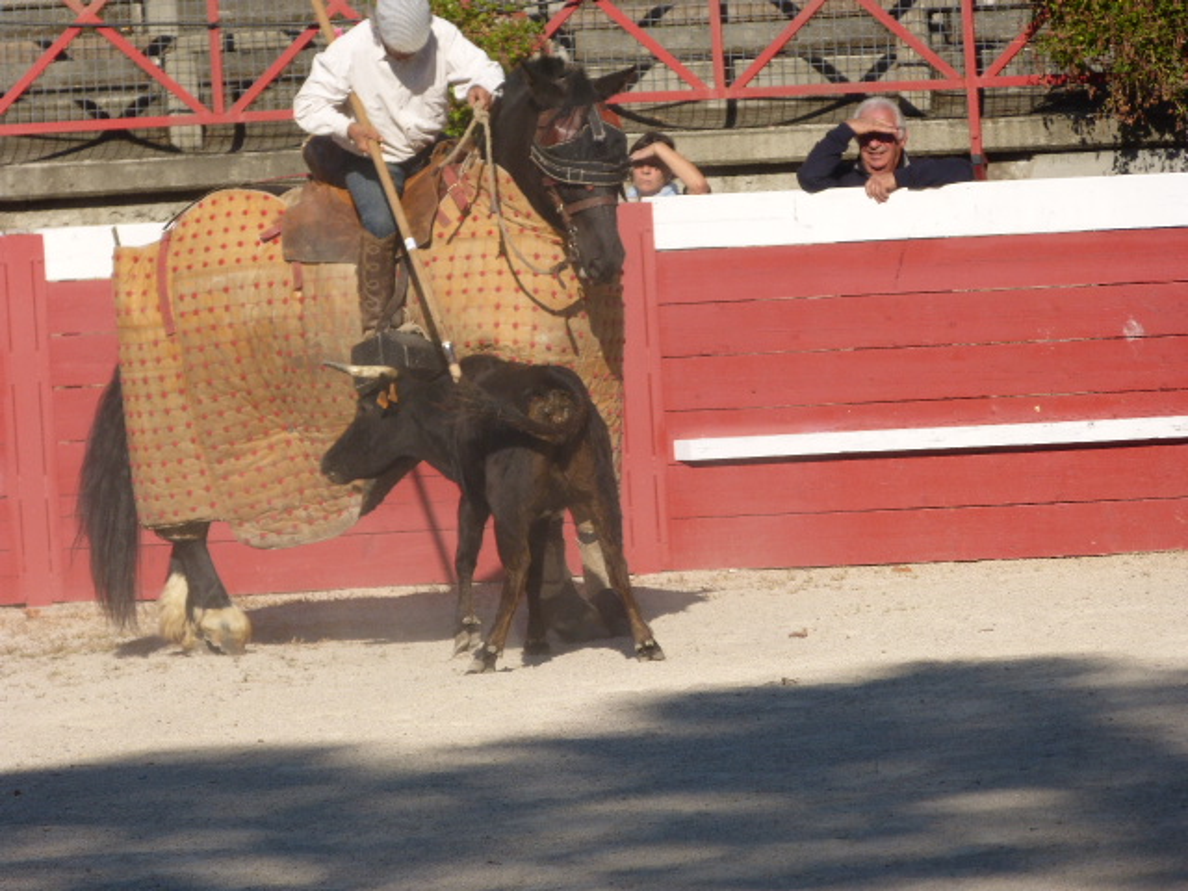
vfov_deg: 4.7
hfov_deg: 6.2
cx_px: 594
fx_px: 10914
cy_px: 446
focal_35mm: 318
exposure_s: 1/1300
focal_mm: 57.2
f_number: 4.1
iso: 100
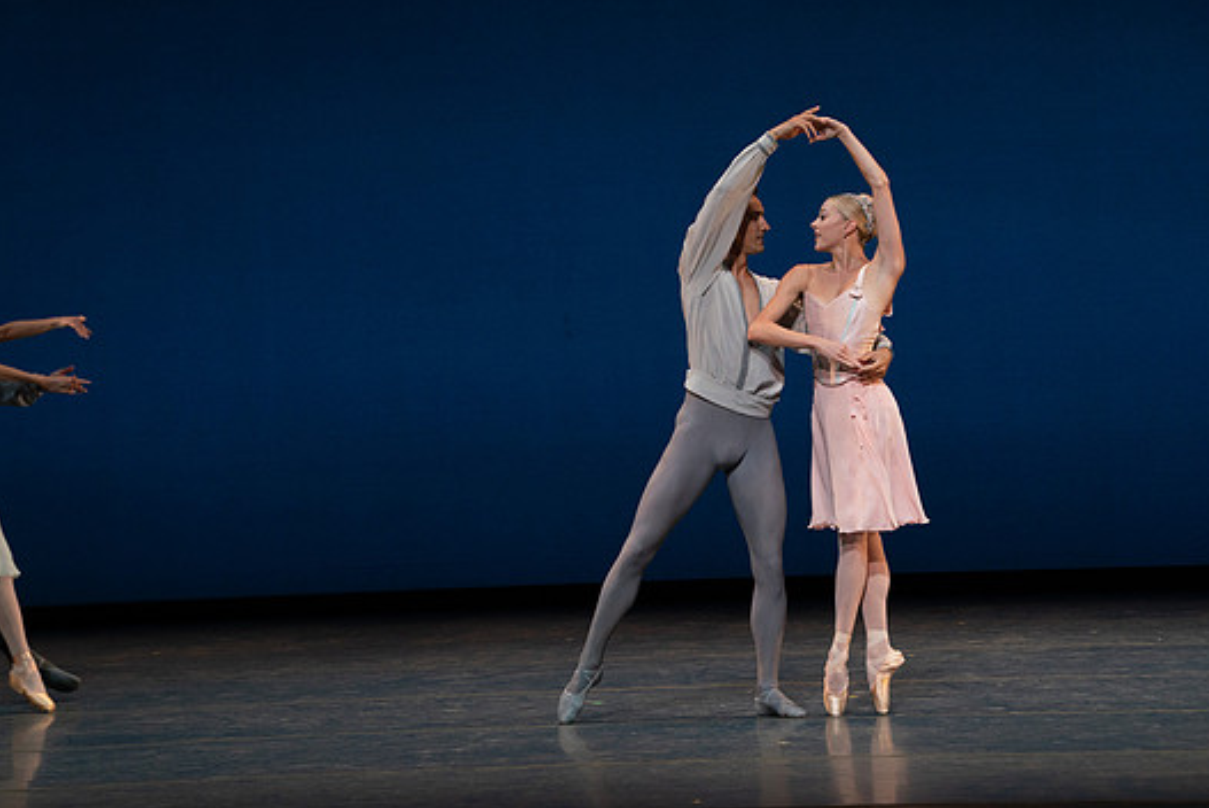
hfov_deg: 9.3
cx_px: 661
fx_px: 7392
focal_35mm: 220
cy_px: 371
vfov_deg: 6.3
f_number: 8
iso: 3200
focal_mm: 200
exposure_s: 1/500
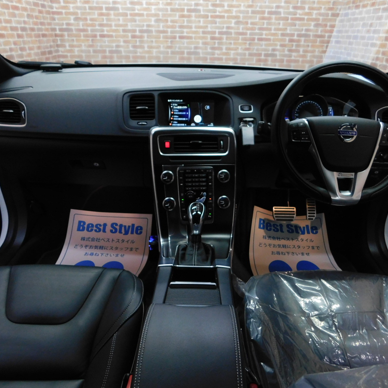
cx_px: 203
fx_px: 355
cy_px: 198
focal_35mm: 28
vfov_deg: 57.3
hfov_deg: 57.3
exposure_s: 1/30
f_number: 3
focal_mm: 4
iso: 320
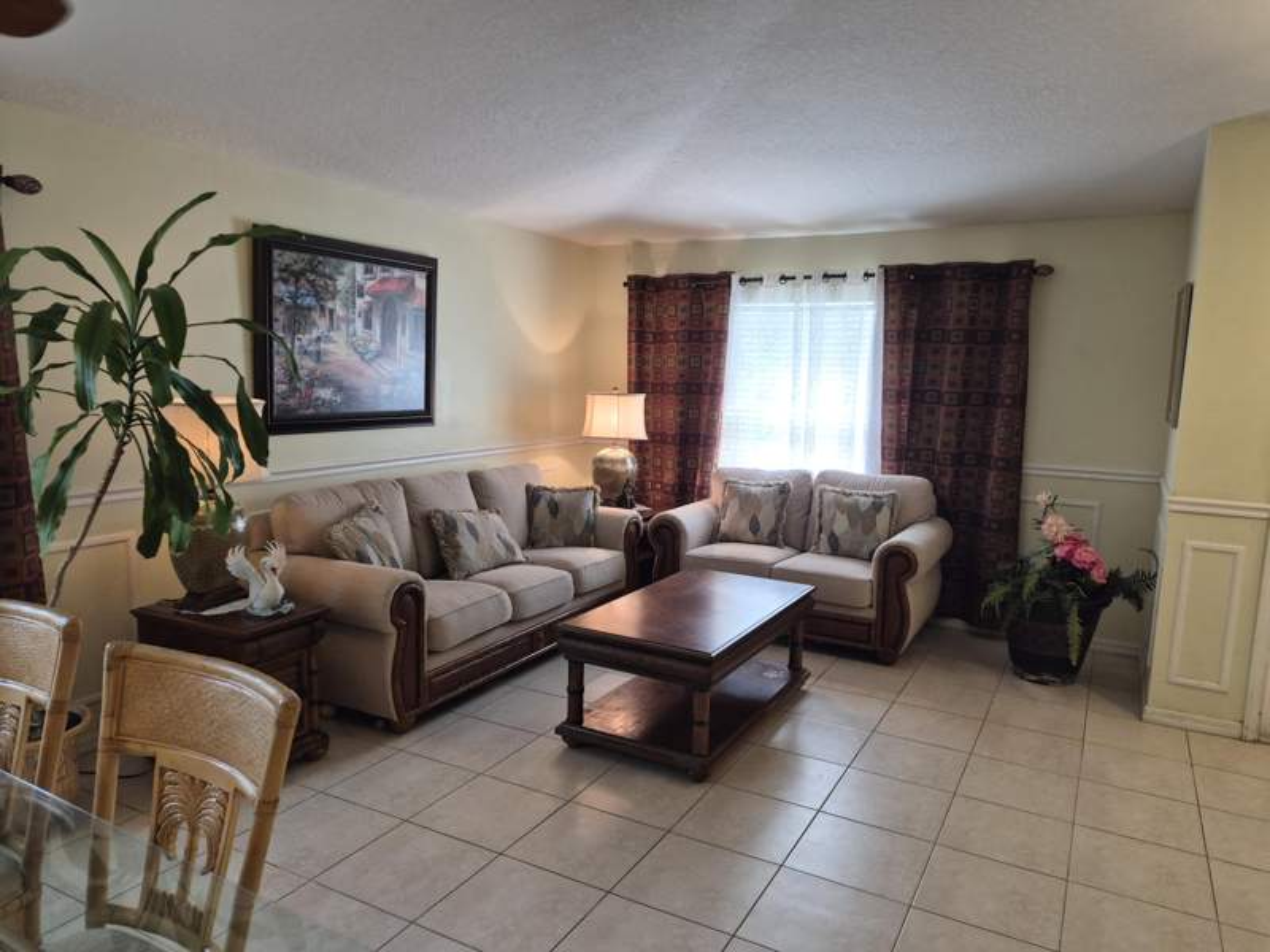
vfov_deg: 58.9
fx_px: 844
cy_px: 476
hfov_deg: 73.9
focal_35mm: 23
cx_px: 635
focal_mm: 5.4
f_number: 1.8
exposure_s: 1/120
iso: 250
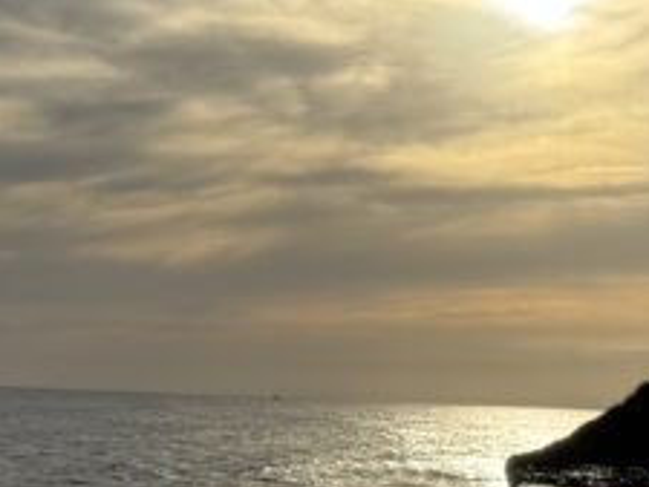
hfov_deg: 15.7
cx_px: 1128
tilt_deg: -0.9
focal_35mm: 109
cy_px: 458
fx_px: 2045
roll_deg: -0.3
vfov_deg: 13.5
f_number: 1.78
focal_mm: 6.76
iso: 80
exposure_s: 1/9009
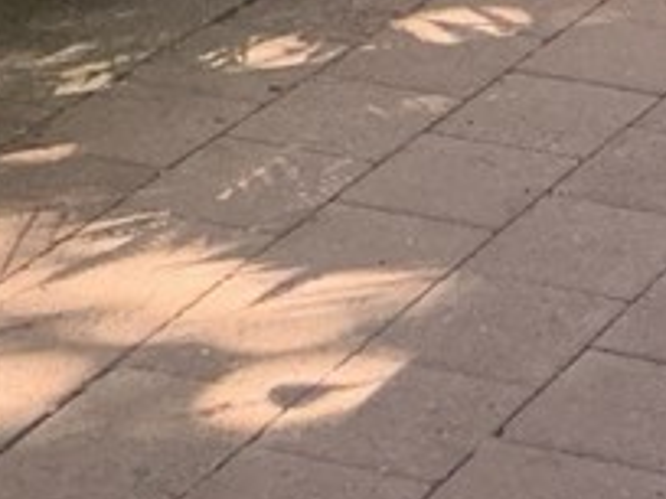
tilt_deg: -12.9
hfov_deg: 10.8
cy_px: -483
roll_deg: +0.6
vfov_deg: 8.0
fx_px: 3425
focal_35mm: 178
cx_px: 957
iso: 80
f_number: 1.8
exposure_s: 1/121
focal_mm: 4.25
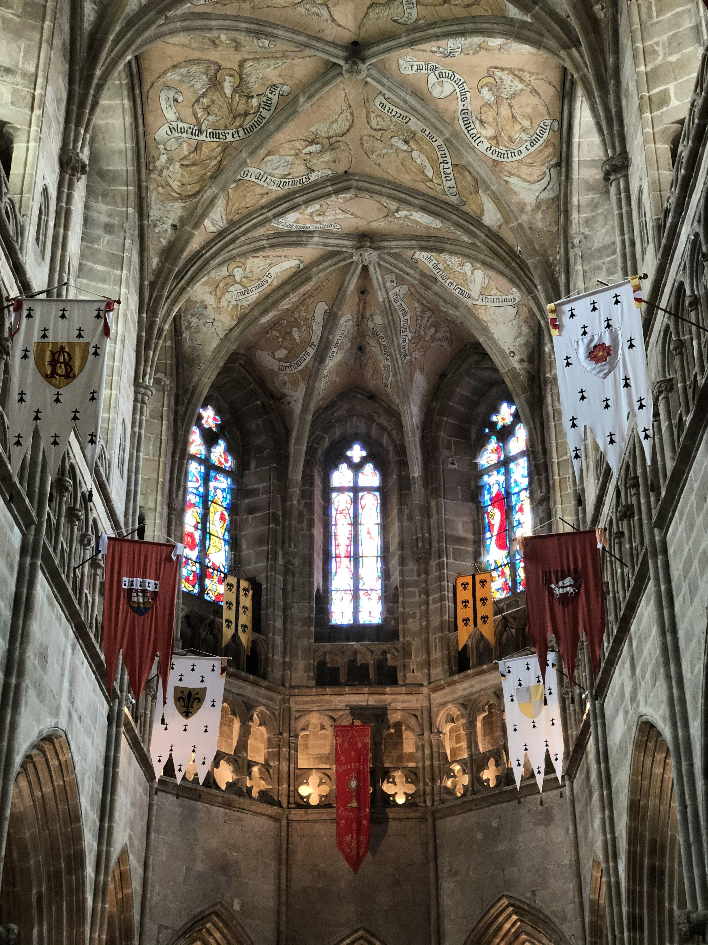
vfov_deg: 36.8
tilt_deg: +29.2
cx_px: 354
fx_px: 1418
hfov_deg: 28.0
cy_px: 472
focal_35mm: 52
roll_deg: +0.5
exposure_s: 1/33
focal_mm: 6
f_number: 2.4
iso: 80
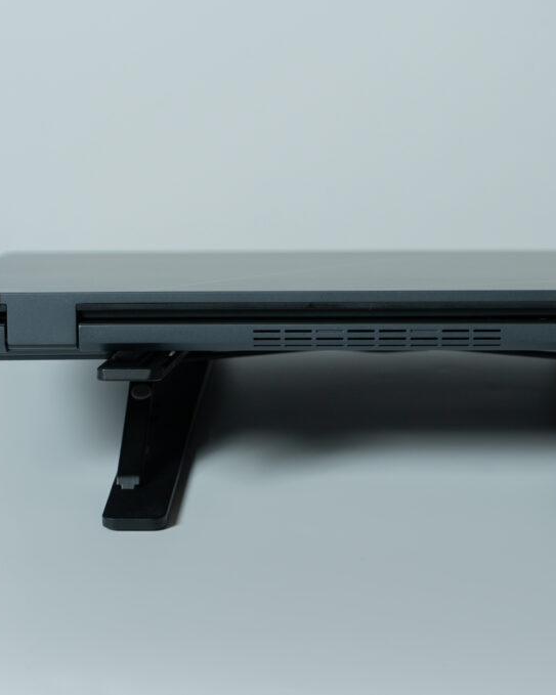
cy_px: 348
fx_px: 2880
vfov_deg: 13.8
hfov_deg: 11.0
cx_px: 401
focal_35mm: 140
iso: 640
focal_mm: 98
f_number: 8
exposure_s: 1/50
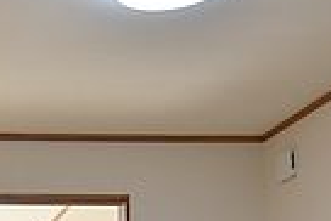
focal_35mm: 66
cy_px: 368
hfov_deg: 27.5
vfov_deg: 17.6
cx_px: -44
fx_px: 607
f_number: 5.6
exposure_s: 1/125
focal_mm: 12
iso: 400
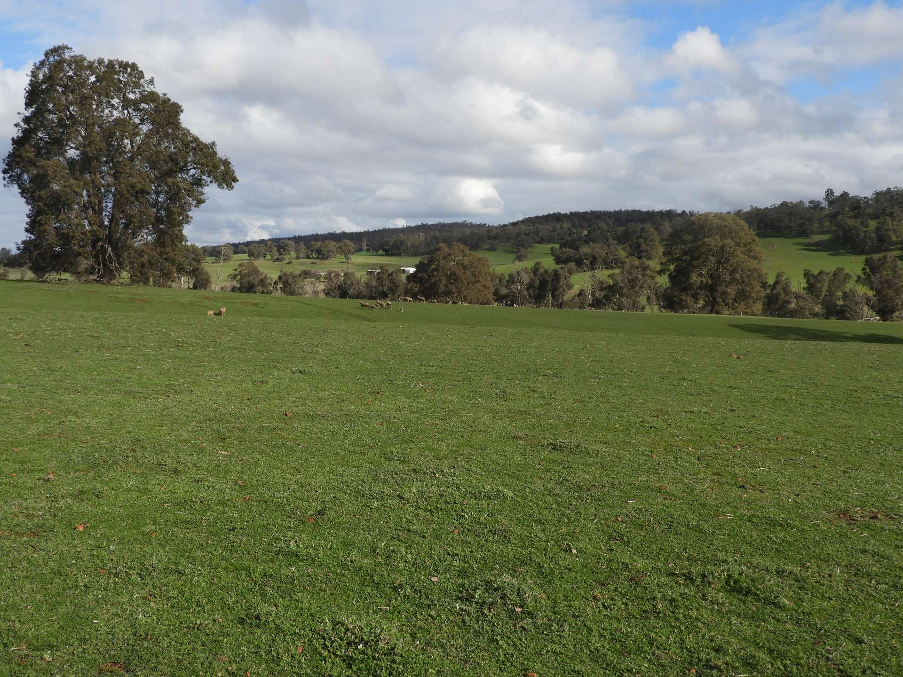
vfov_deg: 42.9
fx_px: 861
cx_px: 452
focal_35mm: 33
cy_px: 338
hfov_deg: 55.4
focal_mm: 5.9
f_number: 3.6
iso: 100
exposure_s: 1/1000
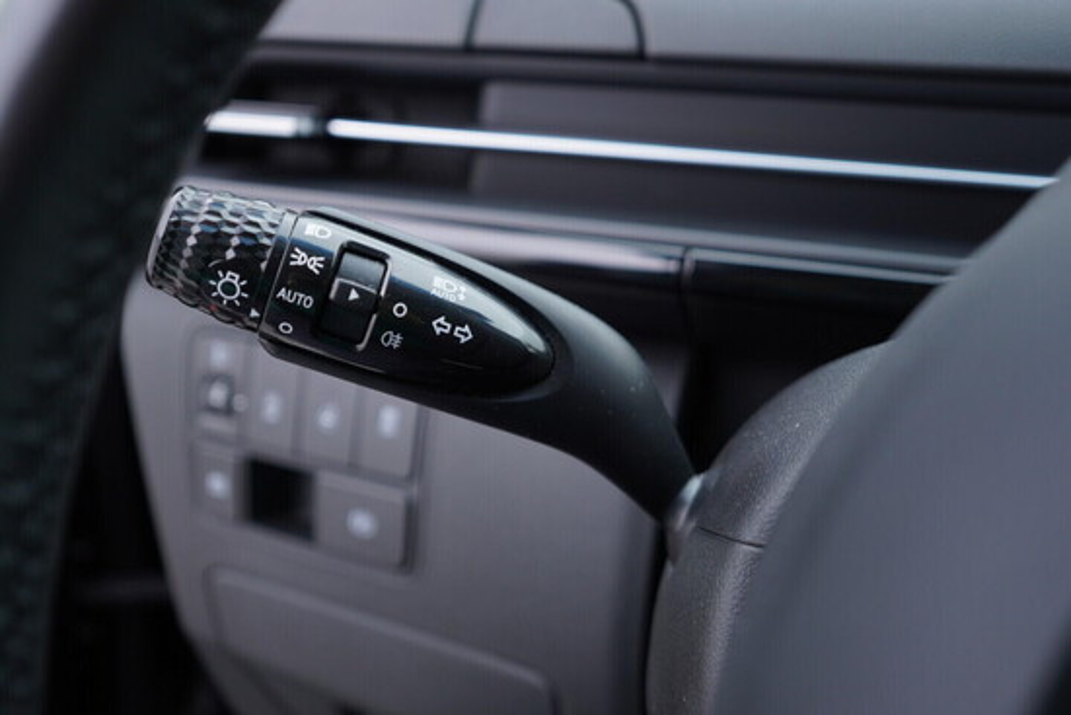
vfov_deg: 36.9
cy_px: 358
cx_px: 536
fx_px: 1071
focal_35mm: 36
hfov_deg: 53.1
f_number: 2.8
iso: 160
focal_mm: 24
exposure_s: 1/40
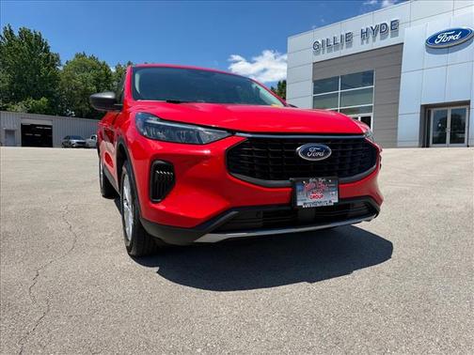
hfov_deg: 71.6
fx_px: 329
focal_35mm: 24
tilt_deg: -2.9
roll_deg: -0.3
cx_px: 237
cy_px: 178
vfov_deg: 56.8
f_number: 1.78
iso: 80
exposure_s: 1/4405
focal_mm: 6.76
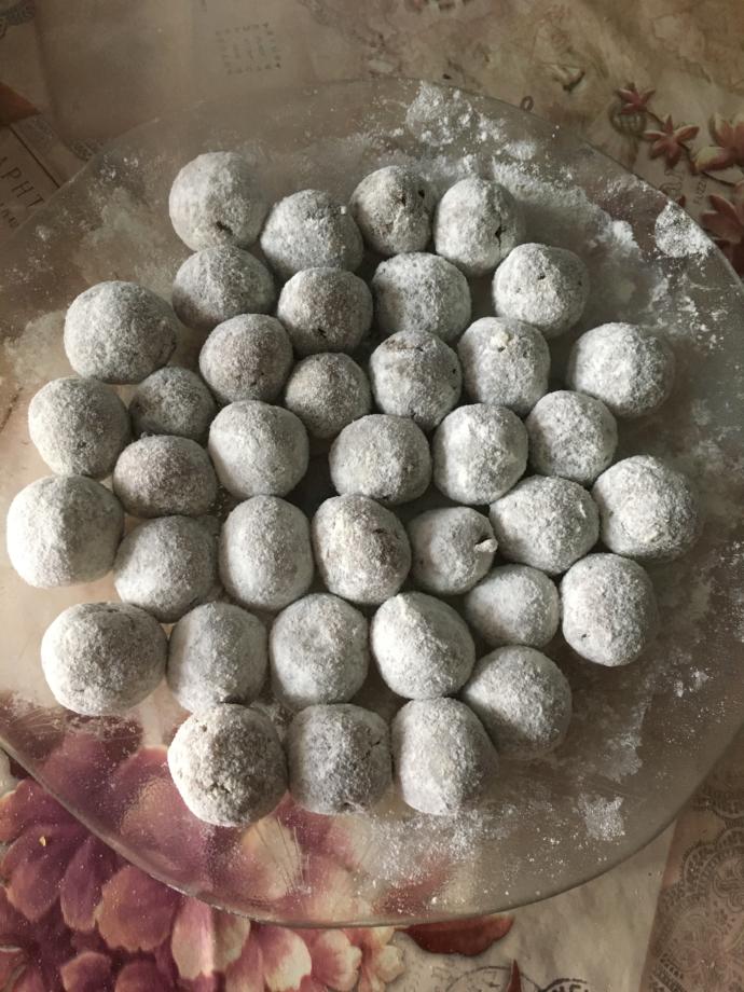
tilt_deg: -75.0
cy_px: 496
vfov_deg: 61.7
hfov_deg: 48.2
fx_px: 831
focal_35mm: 29
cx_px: 372
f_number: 2.2
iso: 200
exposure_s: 1/25
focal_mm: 4.15
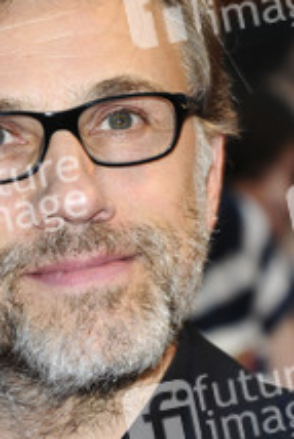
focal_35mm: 294
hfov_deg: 4.7
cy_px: 308
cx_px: 42
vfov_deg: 7.0
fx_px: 3595
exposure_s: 1/160
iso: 640
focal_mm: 105
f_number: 5.6
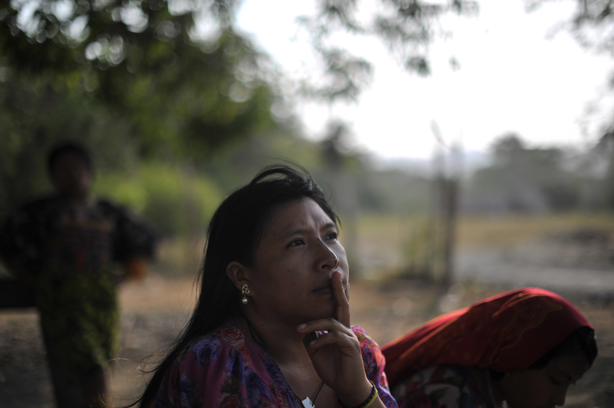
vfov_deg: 27.0
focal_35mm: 50
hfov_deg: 39.6
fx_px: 852
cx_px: 307
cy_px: 204
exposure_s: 1/8000
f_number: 1.4
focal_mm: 50
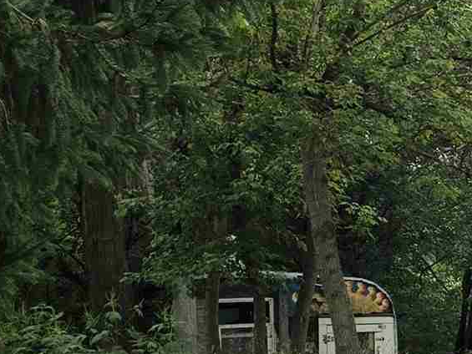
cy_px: 311
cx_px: 954
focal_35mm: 125
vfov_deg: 11.8
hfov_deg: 13.4
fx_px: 1705
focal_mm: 6.3
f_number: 1.7
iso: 12
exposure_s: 1/379
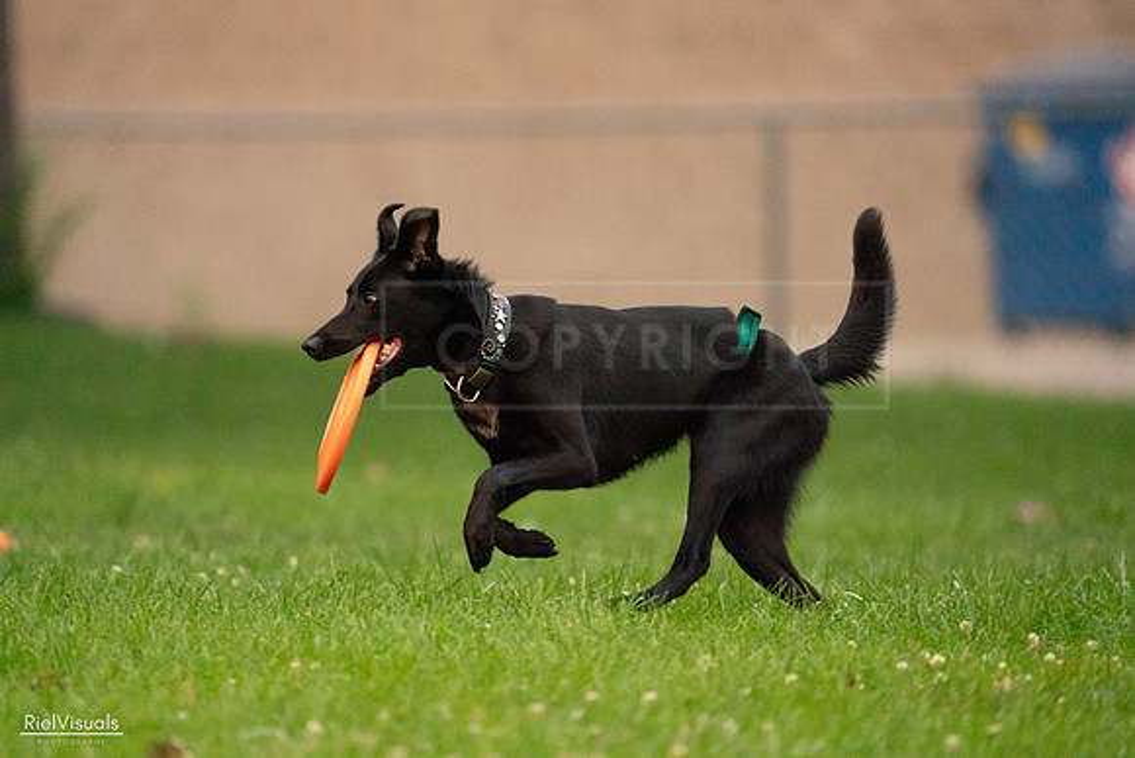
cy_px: 379
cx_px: 568
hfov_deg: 3.4
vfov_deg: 2.3
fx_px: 18920
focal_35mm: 600
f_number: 6.3
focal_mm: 600
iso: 6400
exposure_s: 1/1600
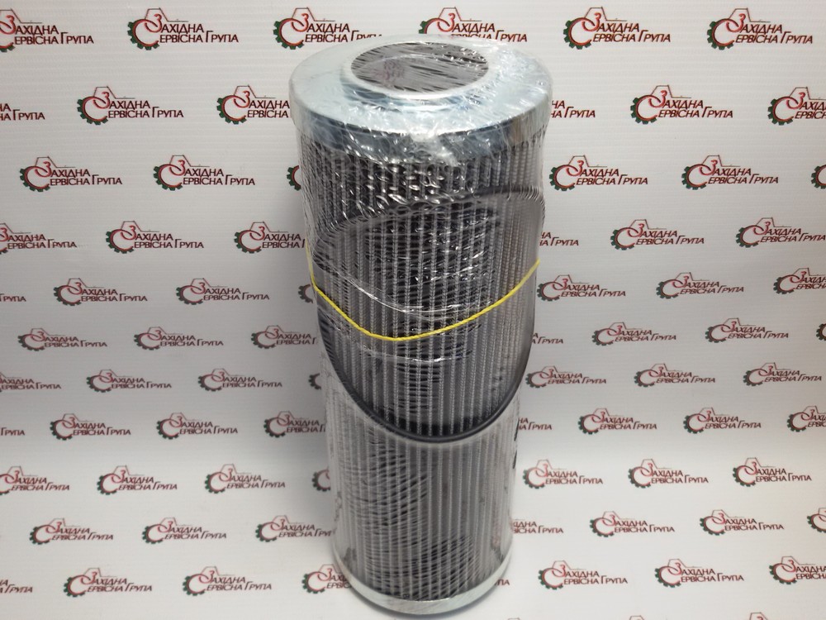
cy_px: 310
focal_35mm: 31
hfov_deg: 58.4
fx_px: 740
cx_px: 413
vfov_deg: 45.4
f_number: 2.4
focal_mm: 2.93
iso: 50
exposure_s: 1/50
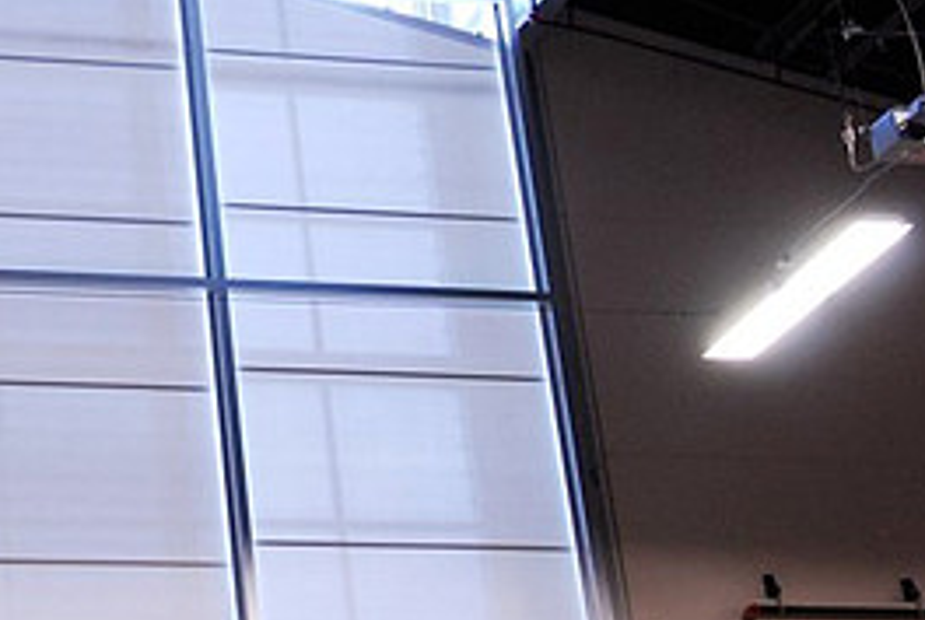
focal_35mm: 99
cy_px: 226
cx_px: 60
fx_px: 2548
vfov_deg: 13.9
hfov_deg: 20.1
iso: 800
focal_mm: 30
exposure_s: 1/45
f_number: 4.8
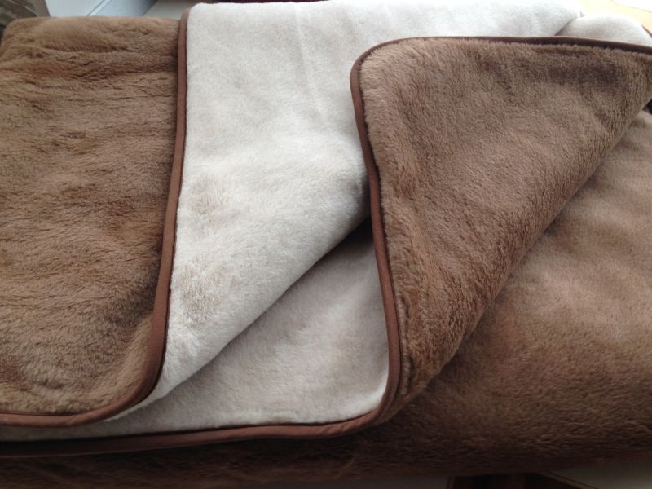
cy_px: 244
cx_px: 326
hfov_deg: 55.4
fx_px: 622
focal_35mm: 33
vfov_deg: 42.9
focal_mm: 4.13
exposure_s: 1/60
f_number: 2.4
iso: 50
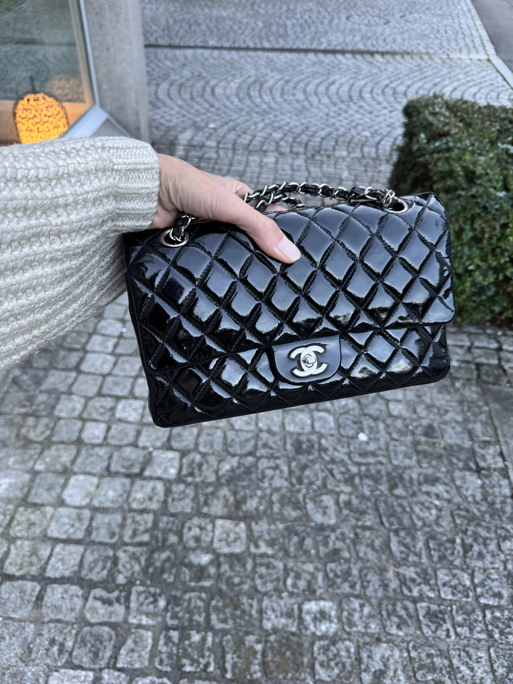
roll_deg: -1.6
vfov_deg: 71.6
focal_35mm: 24
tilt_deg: -40.6
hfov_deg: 56.8
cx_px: 256
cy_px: 342
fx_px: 474
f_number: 1.78
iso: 160
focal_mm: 6.76
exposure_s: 1/100
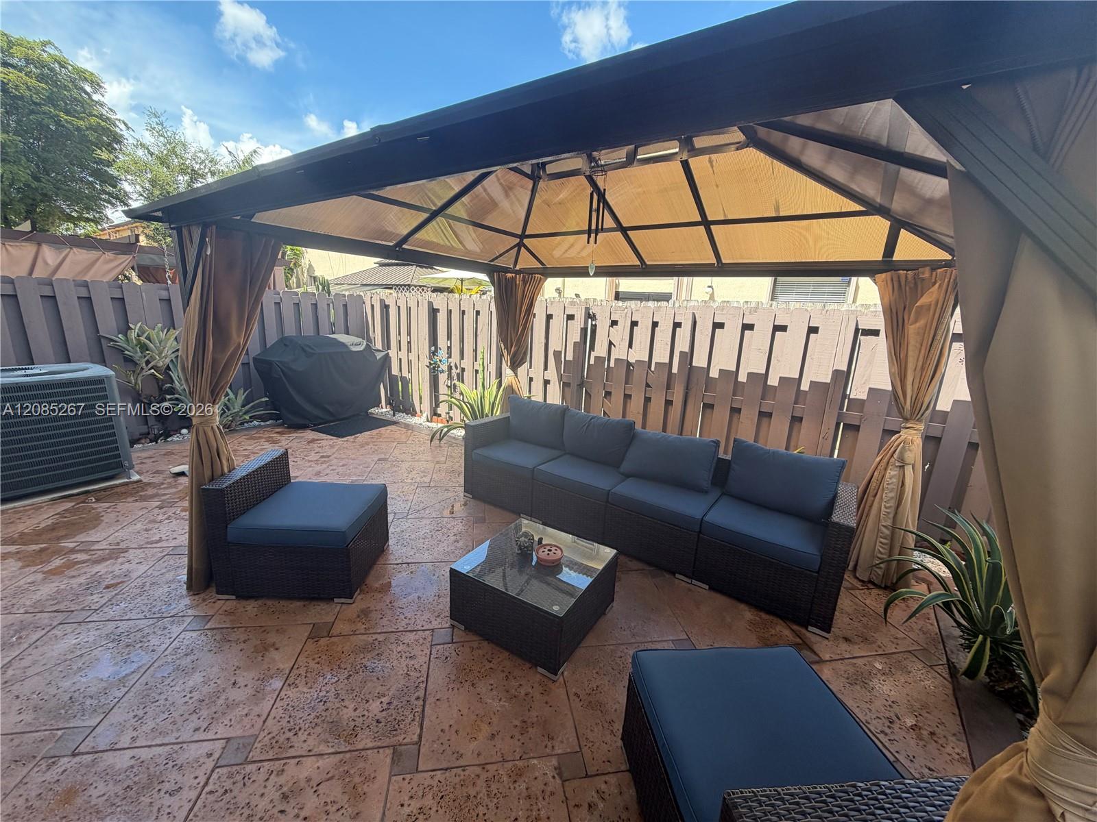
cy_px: 411
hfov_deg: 102.1
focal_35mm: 14
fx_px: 444
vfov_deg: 85.7
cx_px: 548
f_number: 2.2
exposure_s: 1/256
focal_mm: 2.22
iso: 40
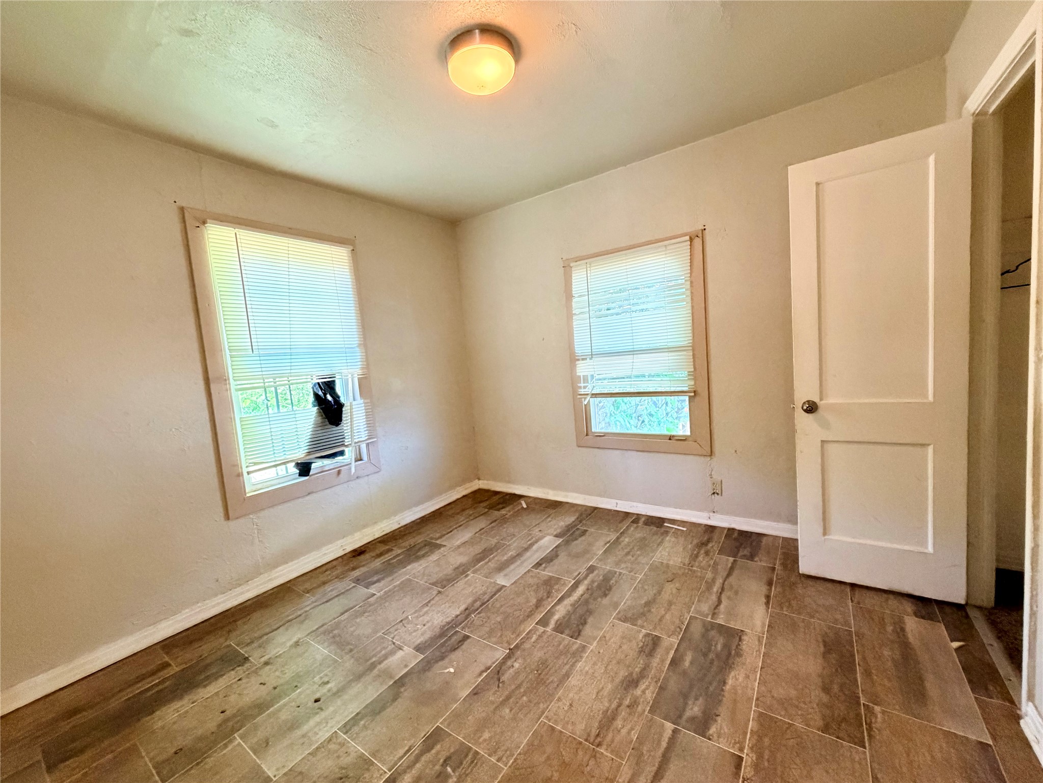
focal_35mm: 14
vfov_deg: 85.7
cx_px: 522
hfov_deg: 102.1
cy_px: 392
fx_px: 422
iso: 500
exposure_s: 1/60
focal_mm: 2.22
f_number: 2.2
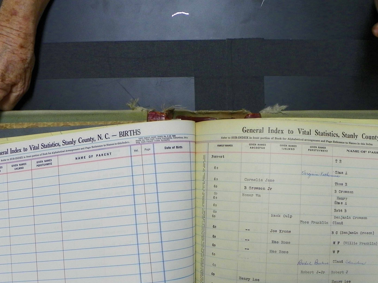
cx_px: 202
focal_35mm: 40
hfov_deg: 46.8
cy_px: 161
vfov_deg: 35.9
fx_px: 437
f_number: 2.8
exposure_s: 1/30
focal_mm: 4.6
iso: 100
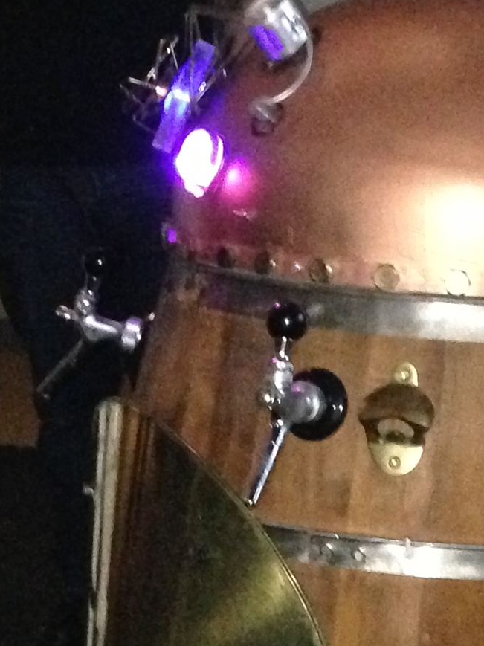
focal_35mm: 124
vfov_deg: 15.8
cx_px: 69
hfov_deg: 11.9
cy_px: 542
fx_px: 2313
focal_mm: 4.13
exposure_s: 1/16
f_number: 2.4
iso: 800
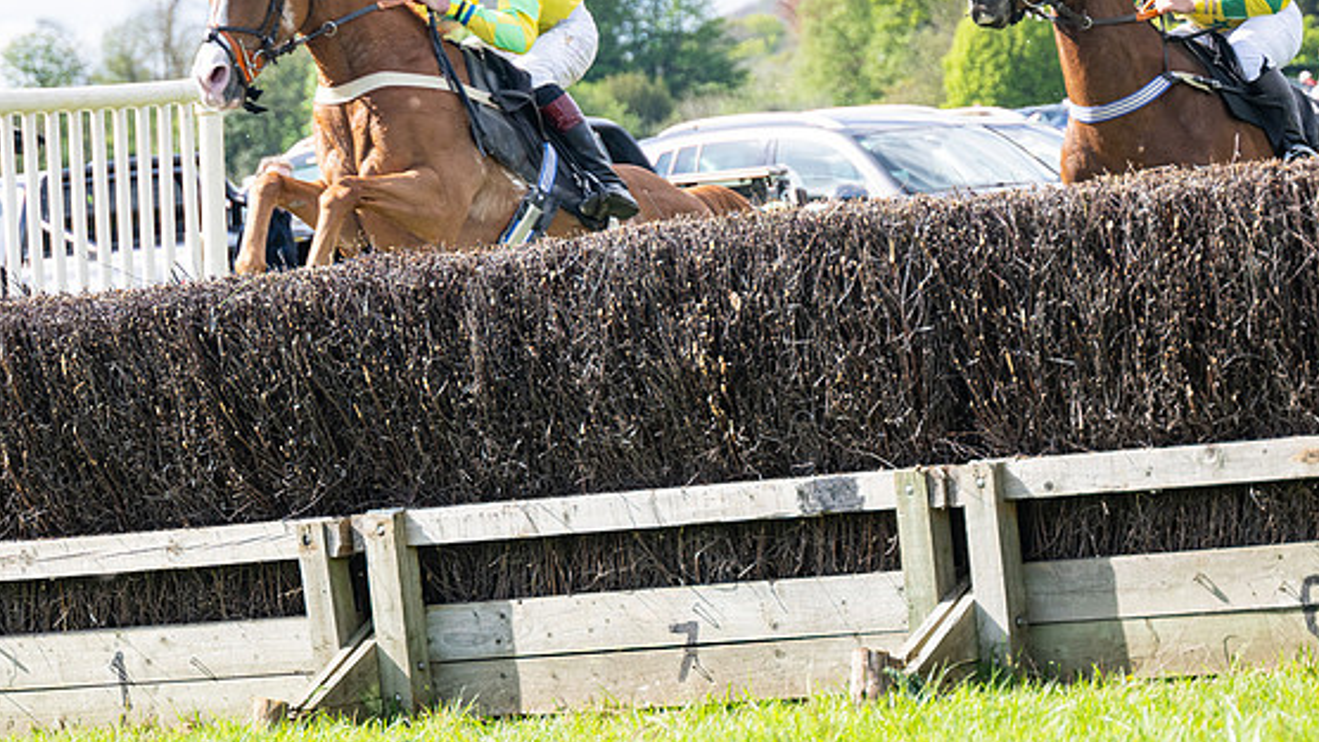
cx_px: 531
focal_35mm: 187
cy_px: 244
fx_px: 6542
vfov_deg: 6.5
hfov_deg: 11.5
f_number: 4
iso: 200
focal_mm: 98
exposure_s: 1/1000
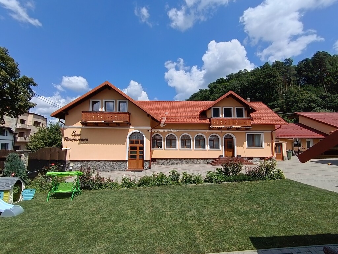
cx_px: 169
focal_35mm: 17
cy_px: 127
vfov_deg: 74.7
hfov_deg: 91.0
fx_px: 166
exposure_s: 1/1247
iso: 106
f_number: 2.2
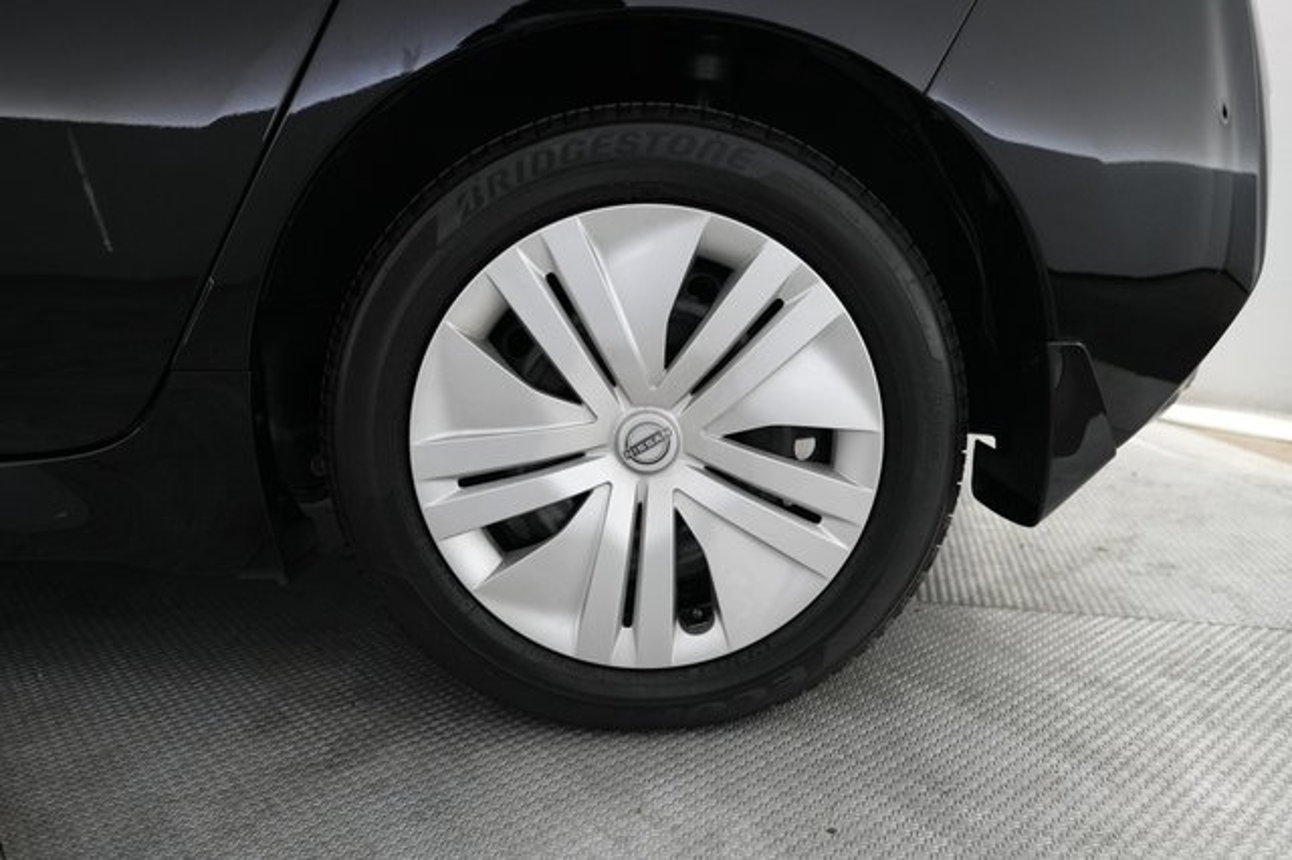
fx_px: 933
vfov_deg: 49.5
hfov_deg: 69.4
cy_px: 430
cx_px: 646
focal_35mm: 26
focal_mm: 26
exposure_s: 1/160
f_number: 2.8
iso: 3200
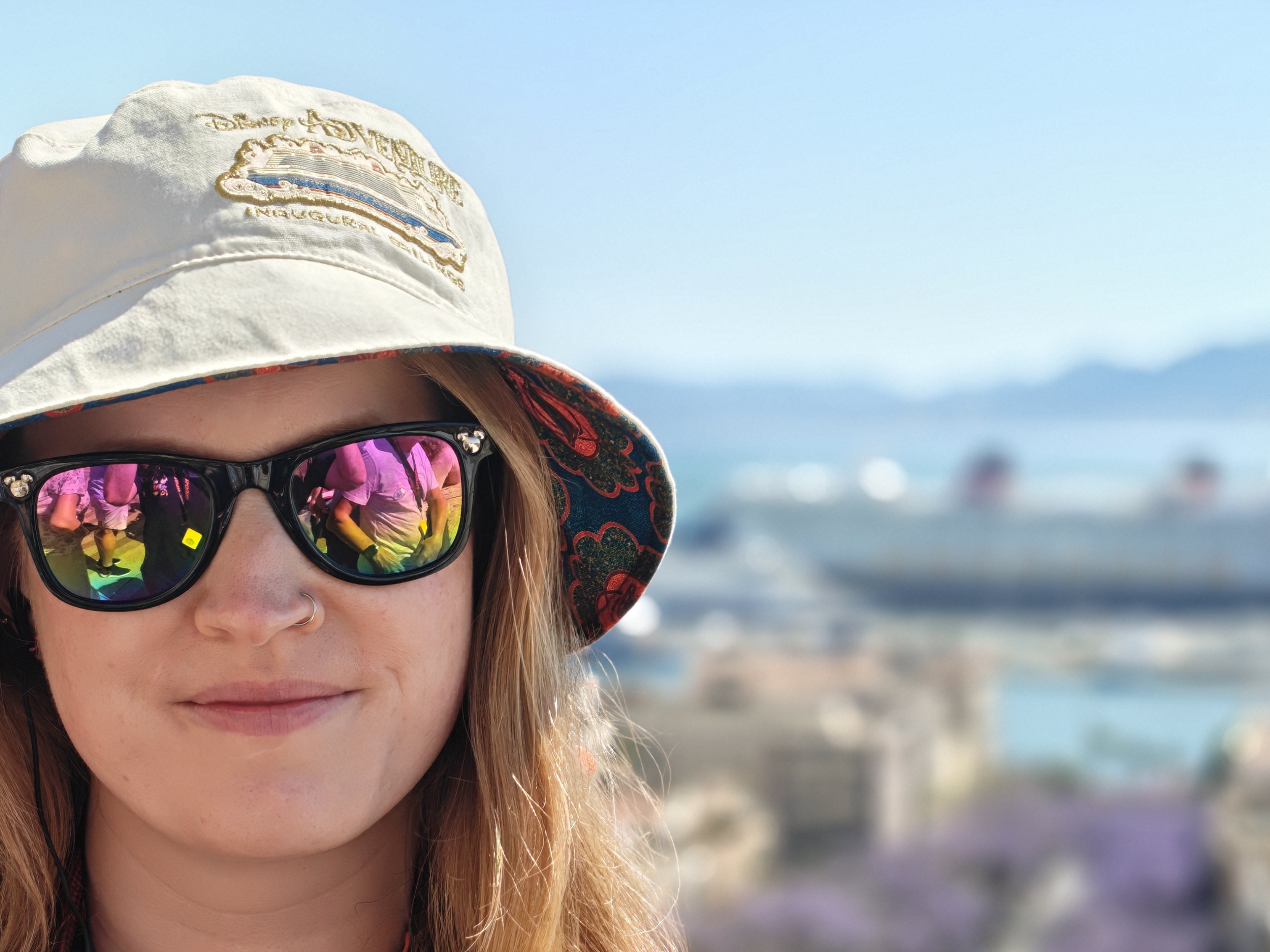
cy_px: 626
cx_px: 672
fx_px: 3632
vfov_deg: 14.9
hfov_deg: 19.8
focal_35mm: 99
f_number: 5
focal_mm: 13.85
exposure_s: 1/317
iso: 80
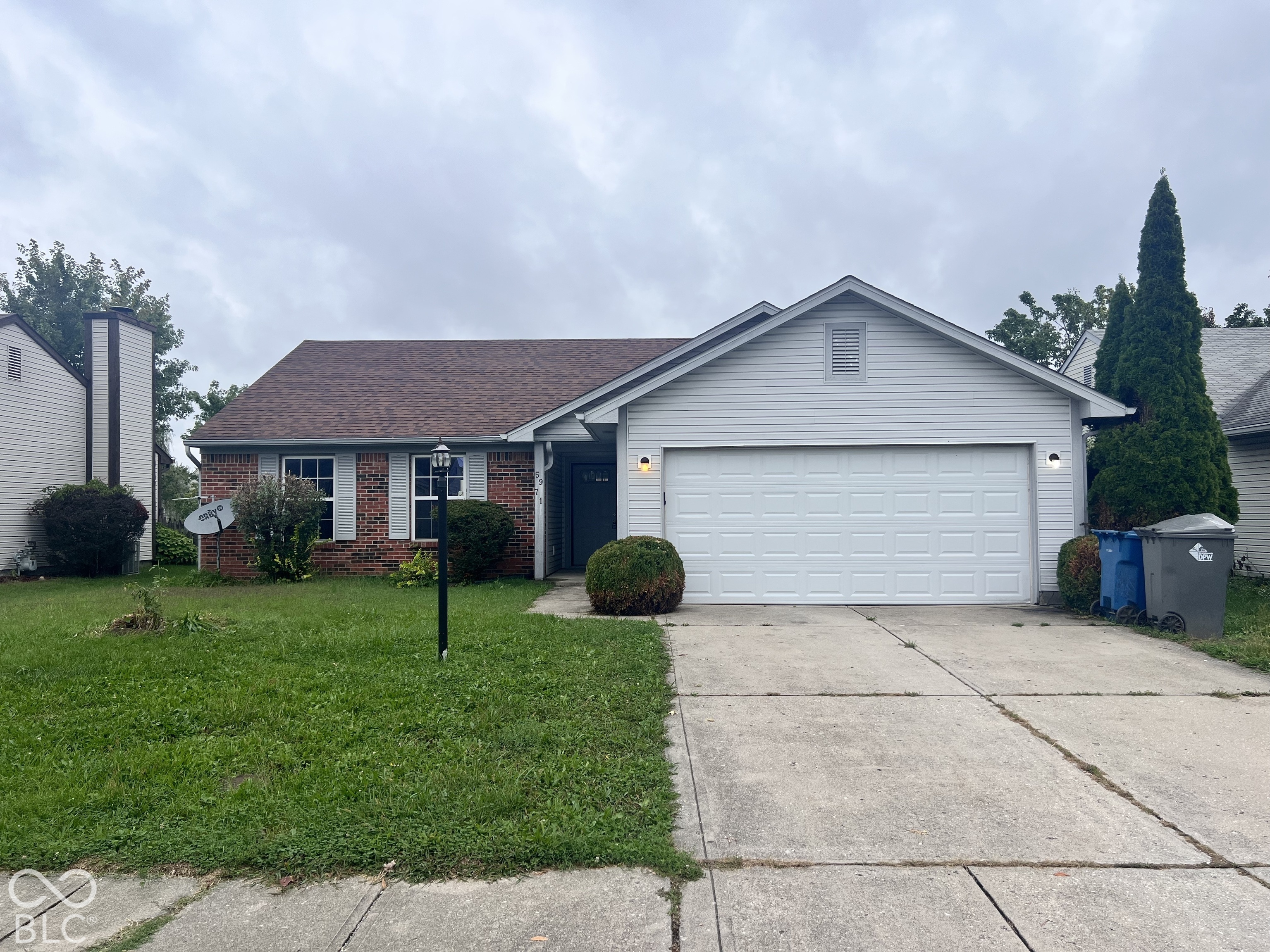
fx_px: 954
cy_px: 476
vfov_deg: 53.1
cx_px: 635
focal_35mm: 26
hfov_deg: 67.3
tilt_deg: +2.4
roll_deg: +0.2
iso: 50
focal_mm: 5.7
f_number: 1.5
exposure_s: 1/1597
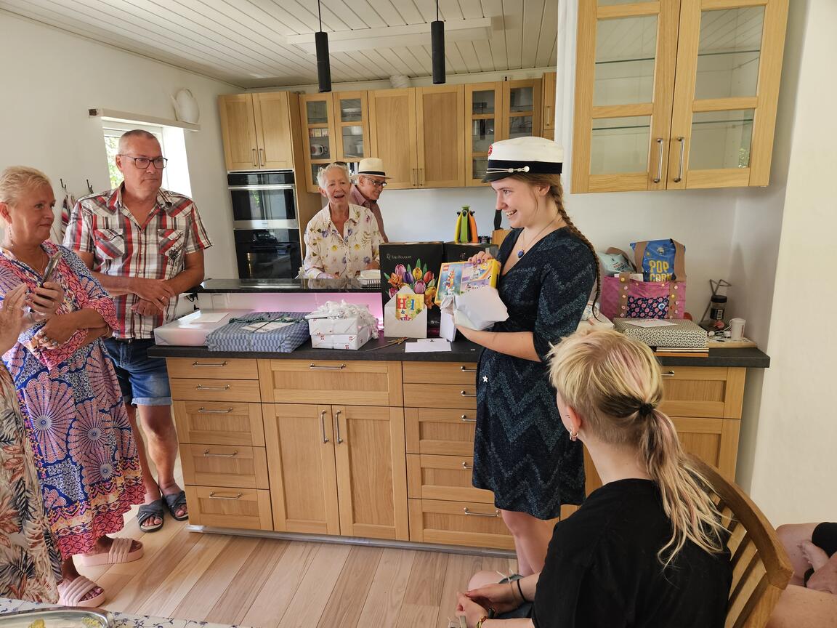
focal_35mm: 23
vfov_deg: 58.9
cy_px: 314
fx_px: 556
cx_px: 418
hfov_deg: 73.9
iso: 160
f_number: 1.8
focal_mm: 5.4
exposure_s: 1/180
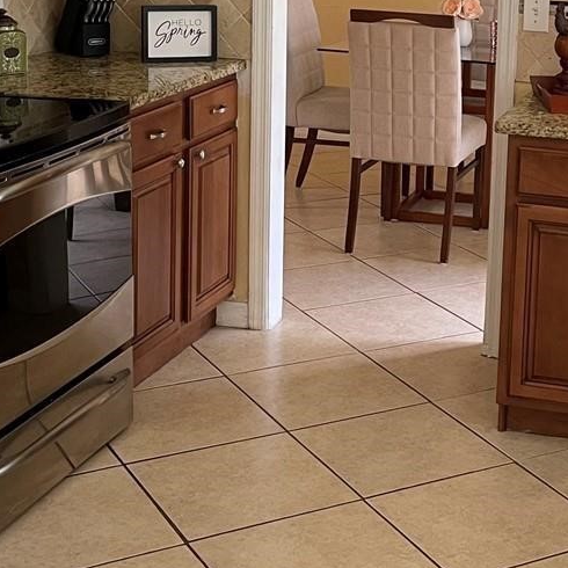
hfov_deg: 22.6
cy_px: 79
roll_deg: -1.9
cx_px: 479
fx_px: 1392
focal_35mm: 75
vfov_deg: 22.6
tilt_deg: -8.1
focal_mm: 4.2
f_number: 1.6
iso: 125
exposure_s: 1/60
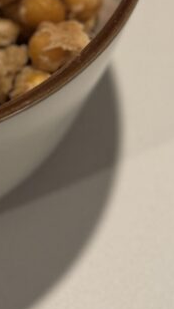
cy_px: -76
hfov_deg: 6.8
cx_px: -175
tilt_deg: -47.4
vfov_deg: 12.1
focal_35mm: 173
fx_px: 1421
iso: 200
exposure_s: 1/60
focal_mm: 6.76
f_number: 1.78
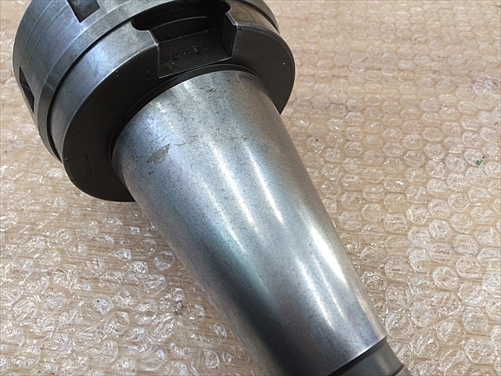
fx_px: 420
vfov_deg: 48.2
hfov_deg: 61.7
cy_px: 188
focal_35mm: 29
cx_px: 250
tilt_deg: -51.6
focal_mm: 4.15
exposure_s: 1/30
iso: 50
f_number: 2.2
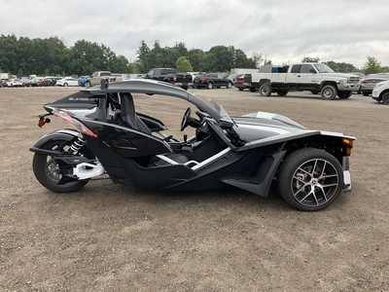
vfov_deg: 48.2
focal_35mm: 29
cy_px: 146
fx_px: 326
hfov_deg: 61.7
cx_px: 194
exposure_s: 1/260
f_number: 1.8
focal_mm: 3
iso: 25
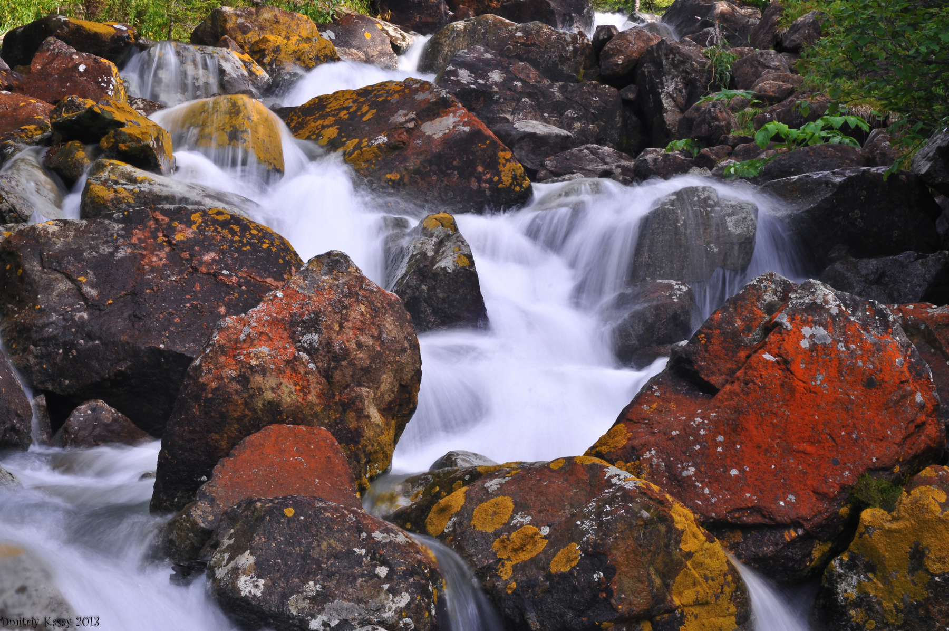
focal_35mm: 75
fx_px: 1975
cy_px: 316
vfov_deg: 18.1
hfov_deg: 27.0
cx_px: 474
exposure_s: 1/2.5
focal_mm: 50
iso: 100
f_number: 22
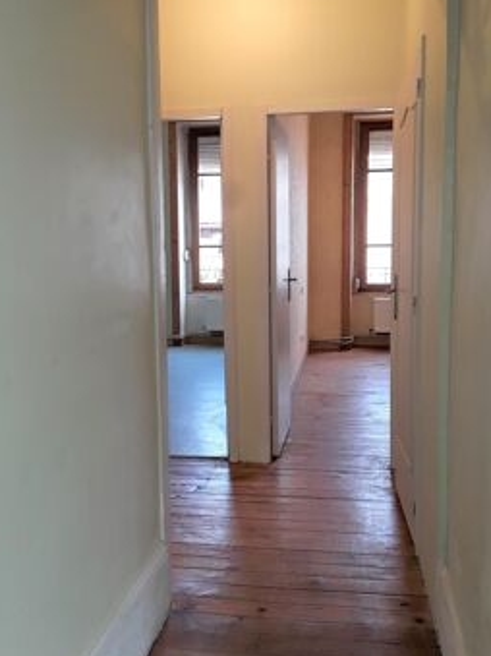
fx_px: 643
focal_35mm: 34
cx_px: 246
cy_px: 318
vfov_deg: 54.0
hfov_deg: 41.8
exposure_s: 1/40
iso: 40
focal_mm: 2.91
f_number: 1.9
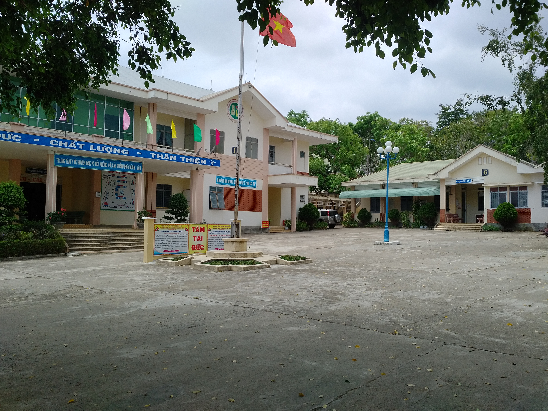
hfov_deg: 65.3
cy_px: 206
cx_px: 274
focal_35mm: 27
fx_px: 427
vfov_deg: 51.4
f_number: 2.2
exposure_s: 1/1065
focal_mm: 4.75
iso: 50
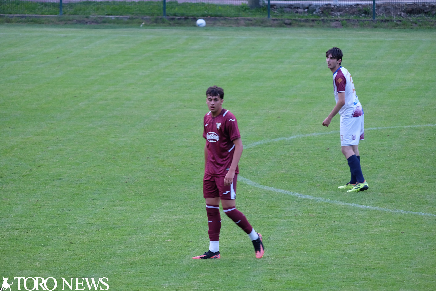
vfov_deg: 4.6
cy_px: 146
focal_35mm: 300
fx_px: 3633
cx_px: 218
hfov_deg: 6.9
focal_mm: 200
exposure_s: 1/150
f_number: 4.8
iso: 800
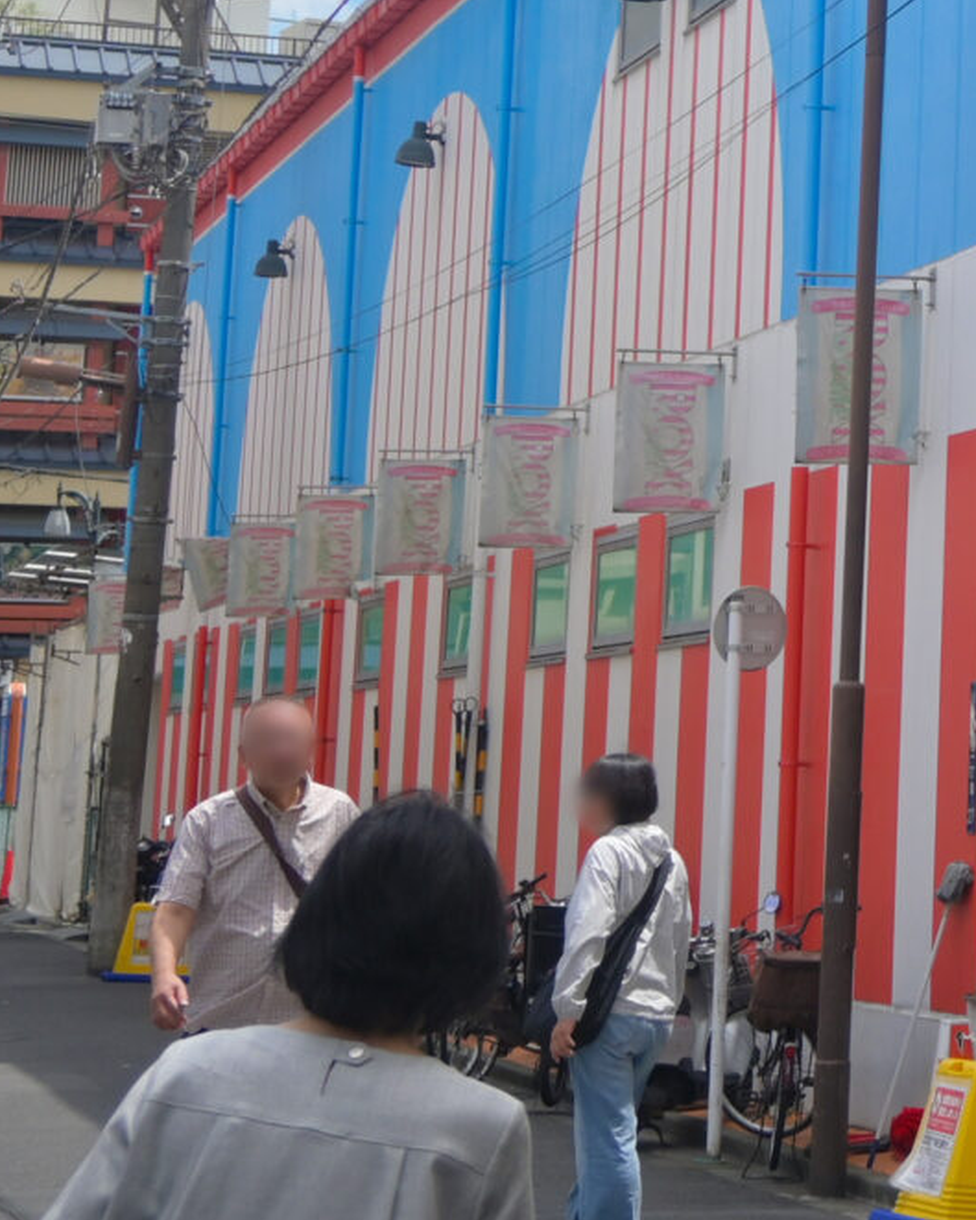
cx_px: 1662
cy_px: 19
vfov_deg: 17.2
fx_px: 3935
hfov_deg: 13.0
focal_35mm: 109
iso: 100
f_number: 3.8
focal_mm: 20
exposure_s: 1/640
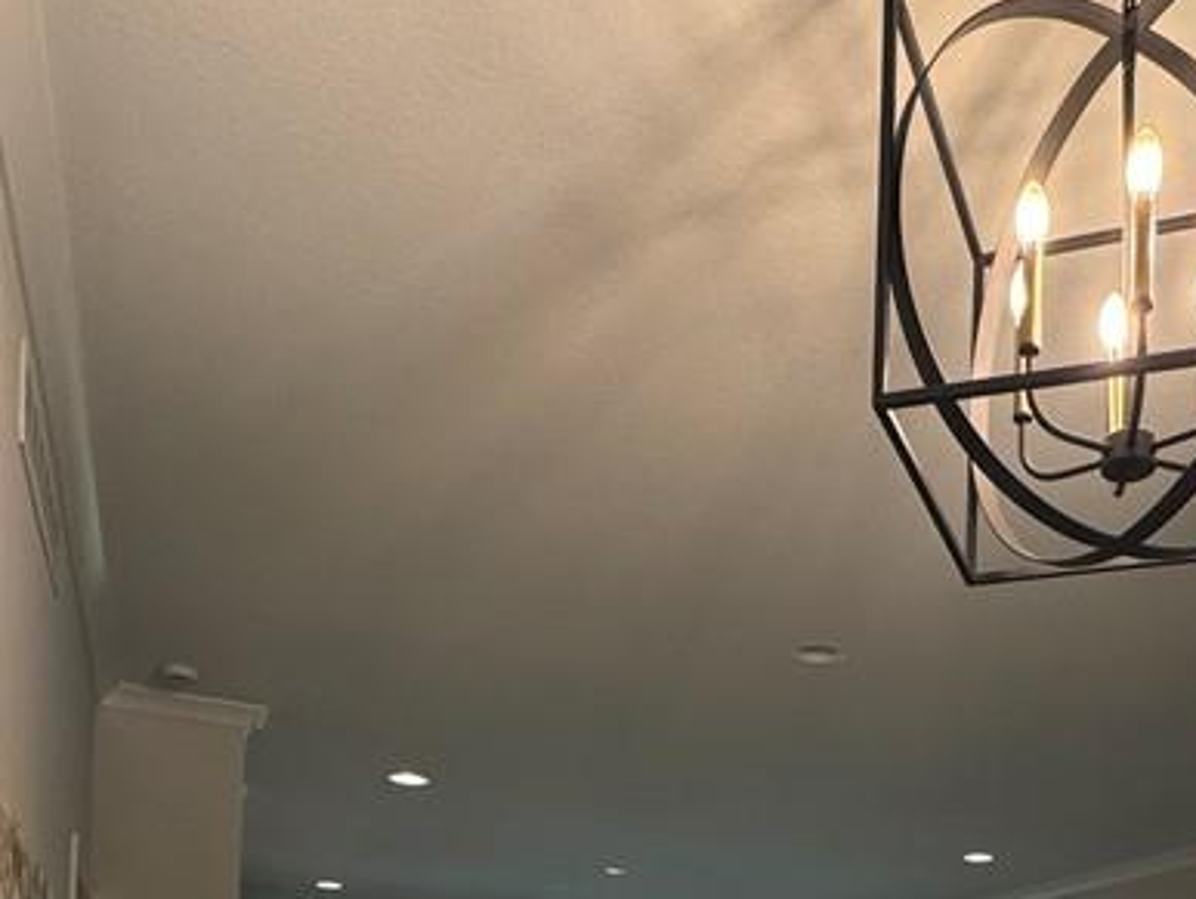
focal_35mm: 37
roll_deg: -1.2
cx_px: 841
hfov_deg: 48.8
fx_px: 1280
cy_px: 1075
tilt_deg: +1.1
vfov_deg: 32.2
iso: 200
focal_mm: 2.22
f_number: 2.2
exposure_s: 1/120
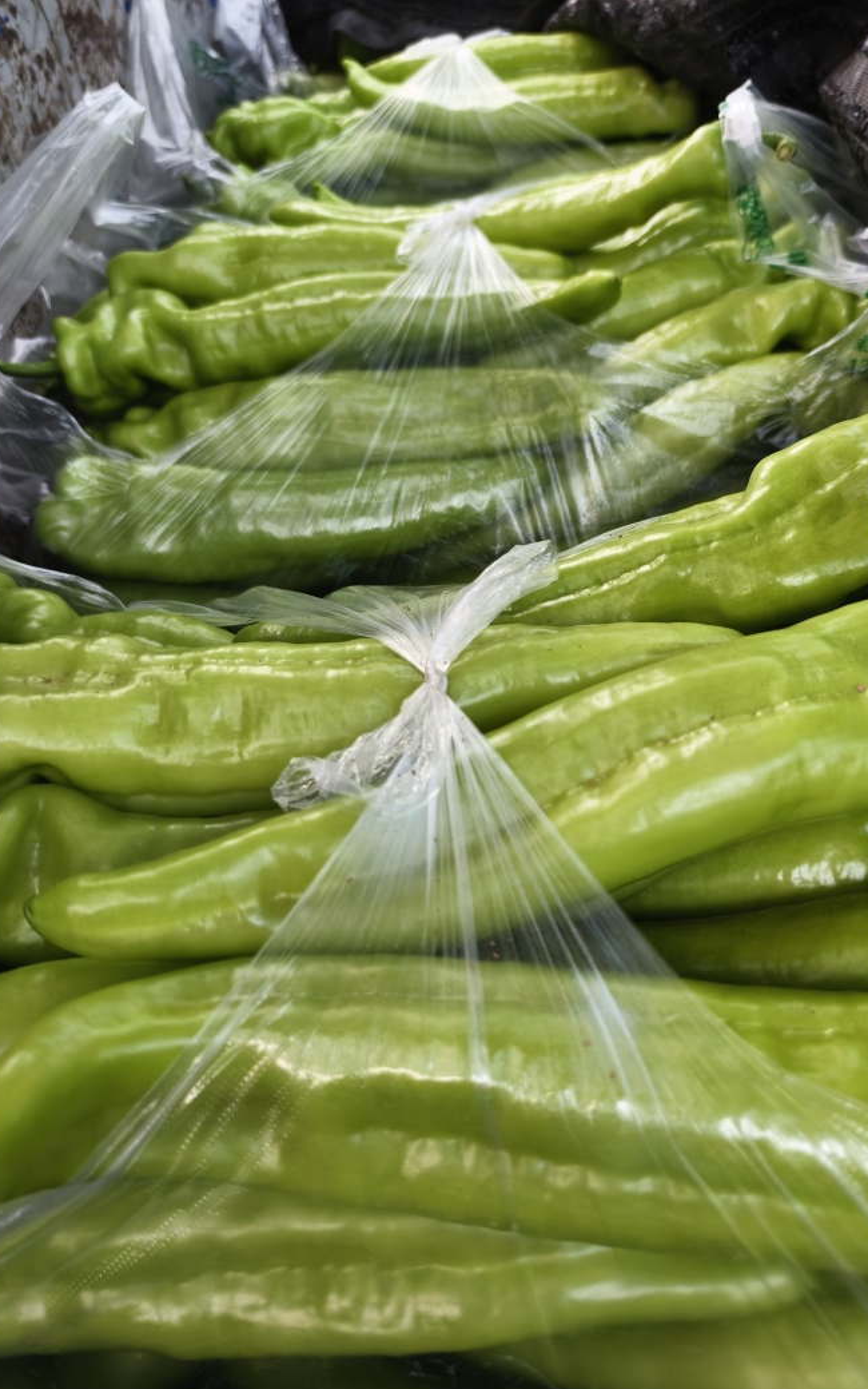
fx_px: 946
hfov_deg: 49.1
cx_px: 494
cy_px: 690
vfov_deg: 72.5
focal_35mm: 25
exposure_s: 1/100
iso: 156
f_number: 1.57
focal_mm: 5.6
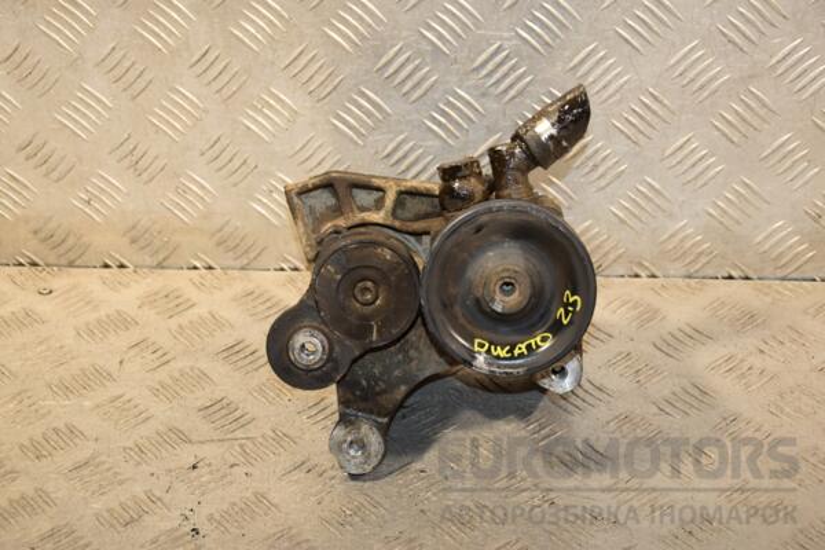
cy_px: 275
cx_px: 412
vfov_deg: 18.2
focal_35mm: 75
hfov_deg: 27.0
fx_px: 1719
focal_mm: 50
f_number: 5
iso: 800
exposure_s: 1/200
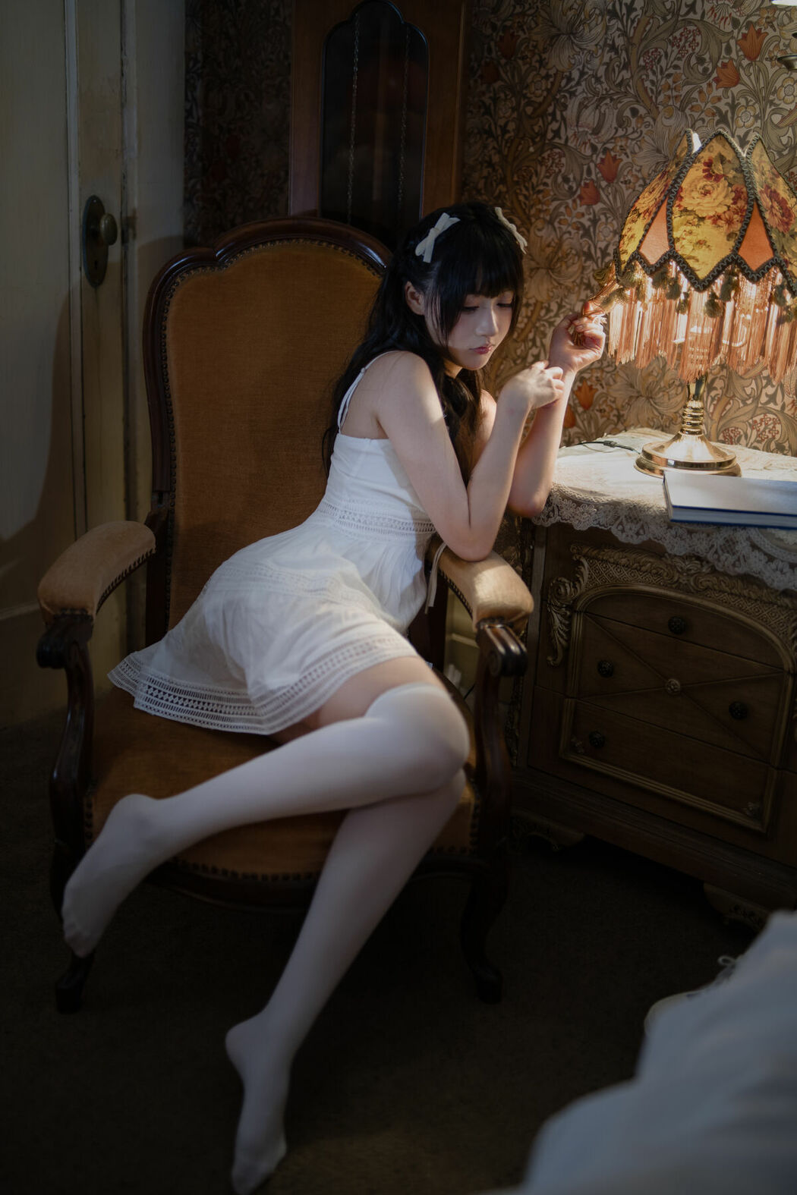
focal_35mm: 35
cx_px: 398
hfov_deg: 37.9
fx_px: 1162
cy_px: 598
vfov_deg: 54.4
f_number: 1.4
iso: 320
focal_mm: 35
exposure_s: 1/40
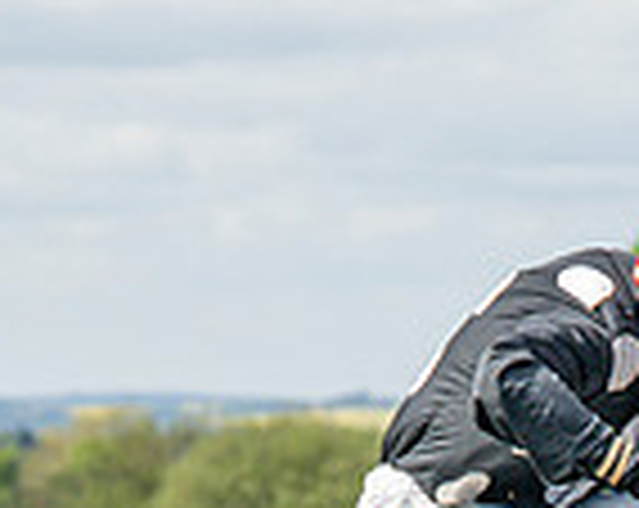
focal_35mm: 505
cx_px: 480
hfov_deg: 3.8
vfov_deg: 3.0
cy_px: 1110
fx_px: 9531
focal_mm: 70
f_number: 4
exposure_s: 1/2500
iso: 400
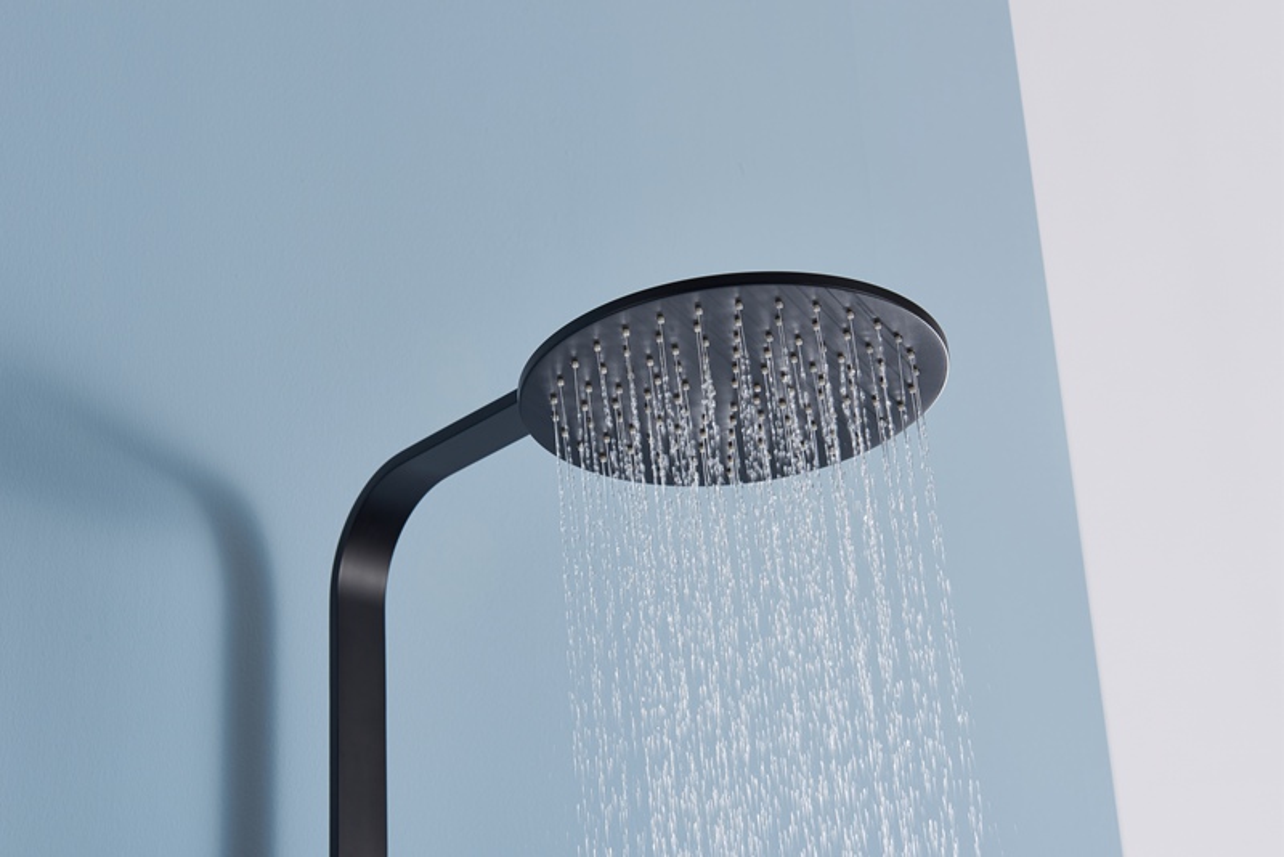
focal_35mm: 70
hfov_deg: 28.8
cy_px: 428
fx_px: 2497
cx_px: 642
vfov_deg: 19.5
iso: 125
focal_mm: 70
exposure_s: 1/125
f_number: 11
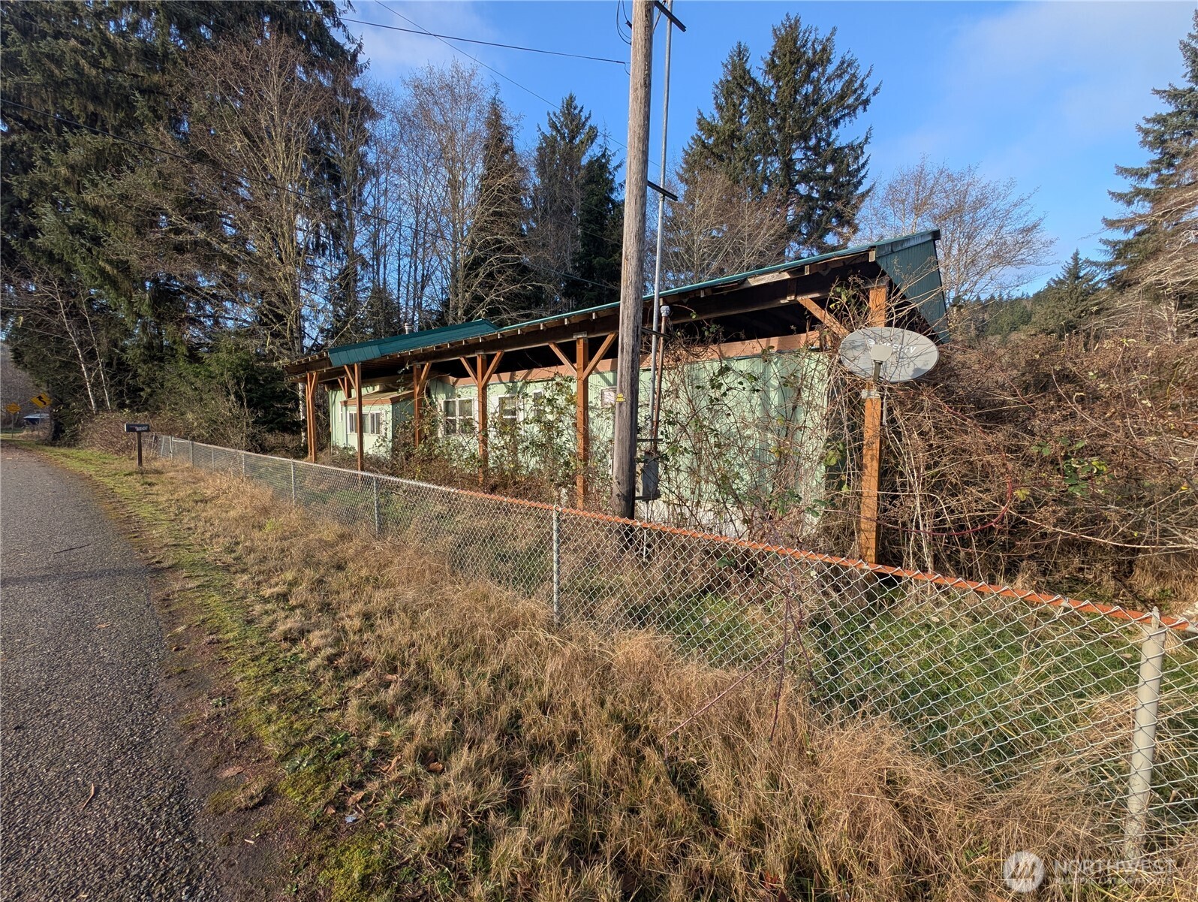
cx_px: 599
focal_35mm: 12
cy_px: 451
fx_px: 416
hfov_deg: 110.5
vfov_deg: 94.6
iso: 40
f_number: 1.95
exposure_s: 1/541
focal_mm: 2.23
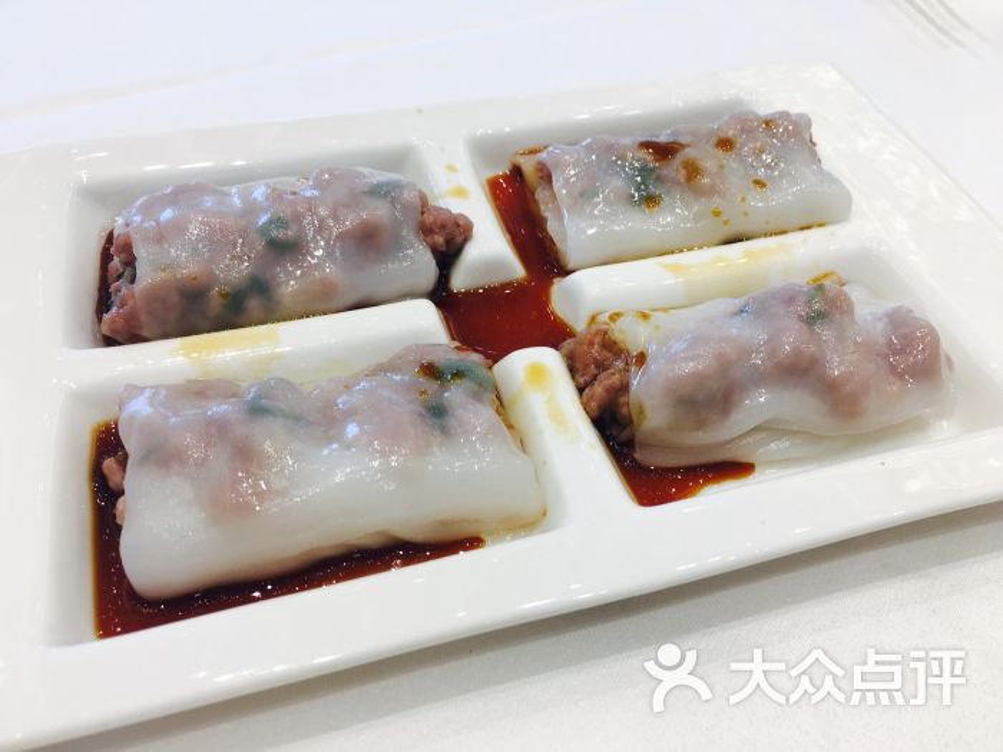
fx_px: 840
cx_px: 502
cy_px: 376
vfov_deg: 48.2
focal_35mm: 29
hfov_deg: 61.7
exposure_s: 1/50
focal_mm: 4.15
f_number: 2.2
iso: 32
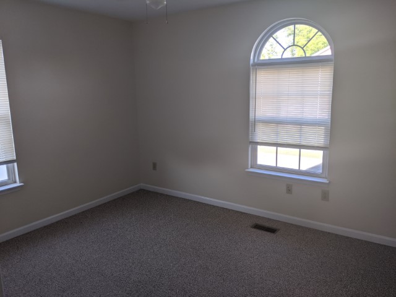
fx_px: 309
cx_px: 198
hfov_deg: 65.3
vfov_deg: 51.4
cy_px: 148
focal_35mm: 27
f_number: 1.8
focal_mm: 4.44
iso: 48
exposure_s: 1/171
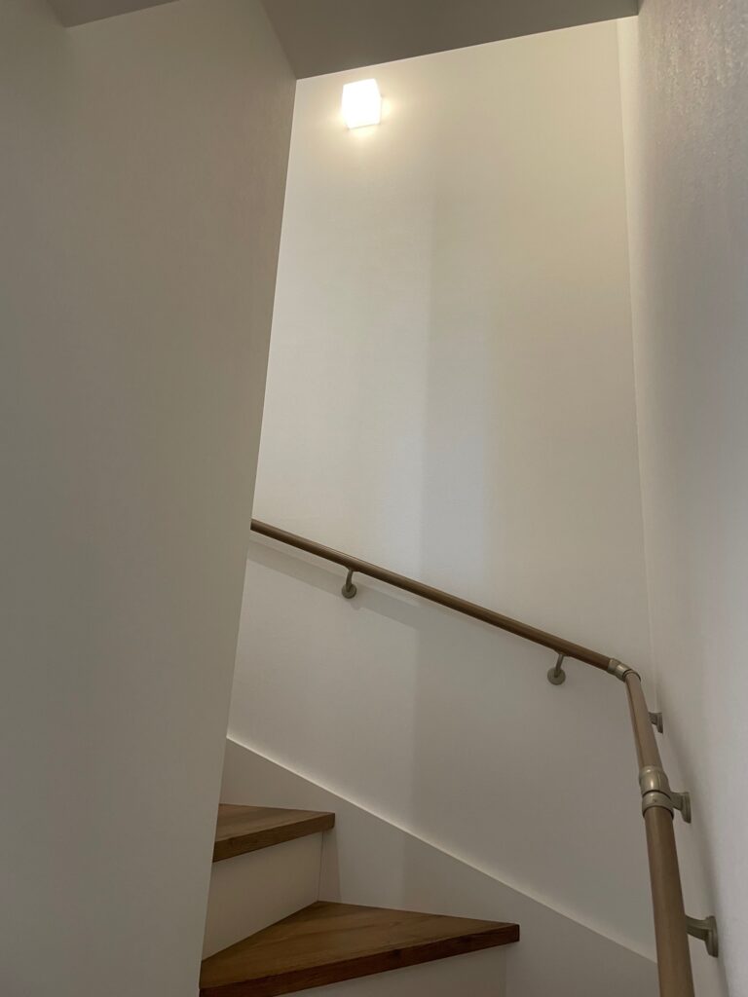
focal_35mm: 26
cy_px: 498
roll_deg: -3.1
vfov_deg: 67.3
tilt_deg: +17.6
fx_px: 749
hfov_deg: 53.1
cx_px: 374
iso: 100
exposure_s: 1/50
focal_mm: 4.2
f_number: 1.6
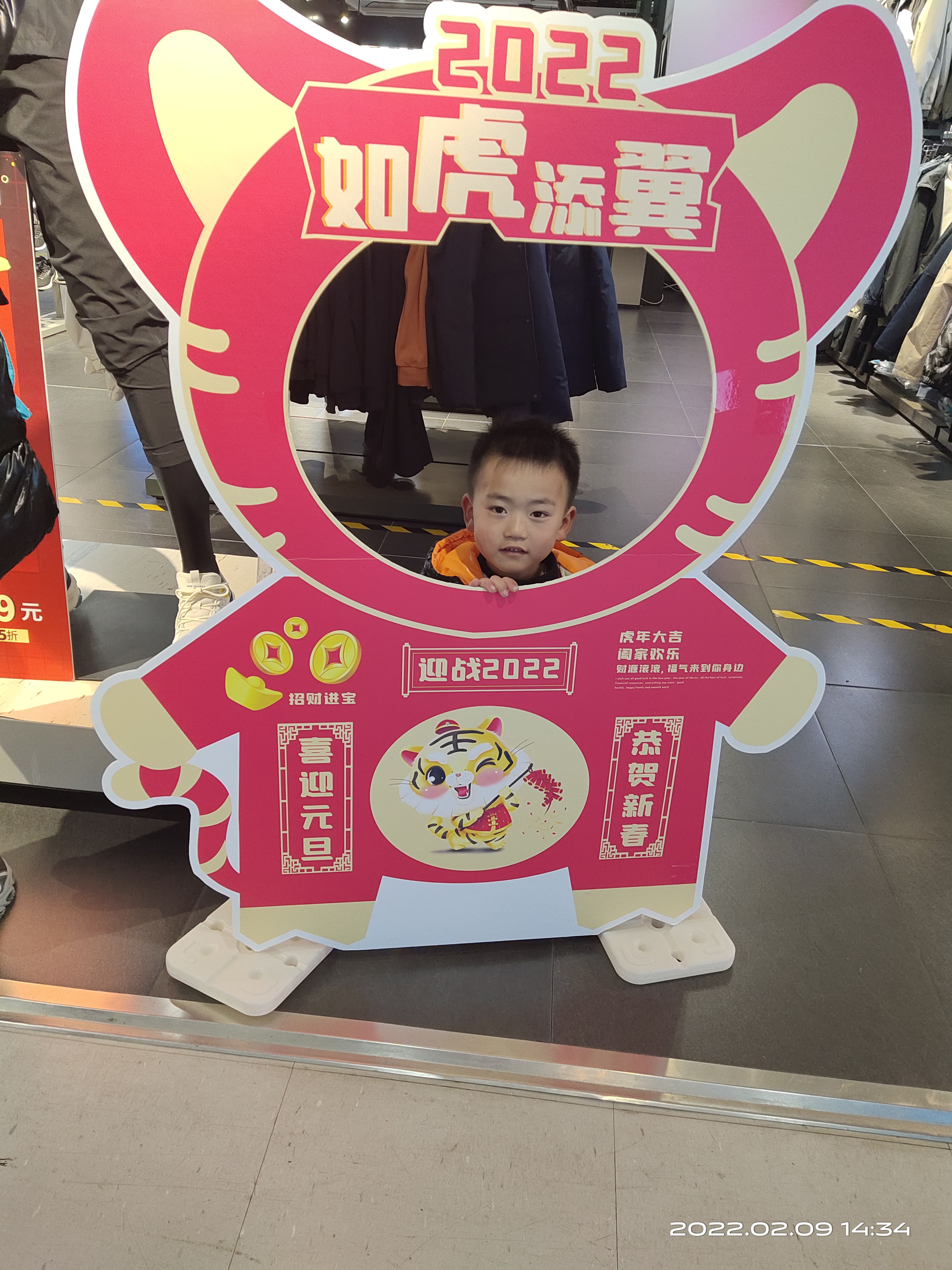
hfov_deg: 54.9
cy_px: 635
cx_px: 476
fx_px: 917
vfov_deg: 69.4
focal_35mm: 25
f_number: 1.8
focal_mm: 4.71
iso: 97
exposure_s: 1/100
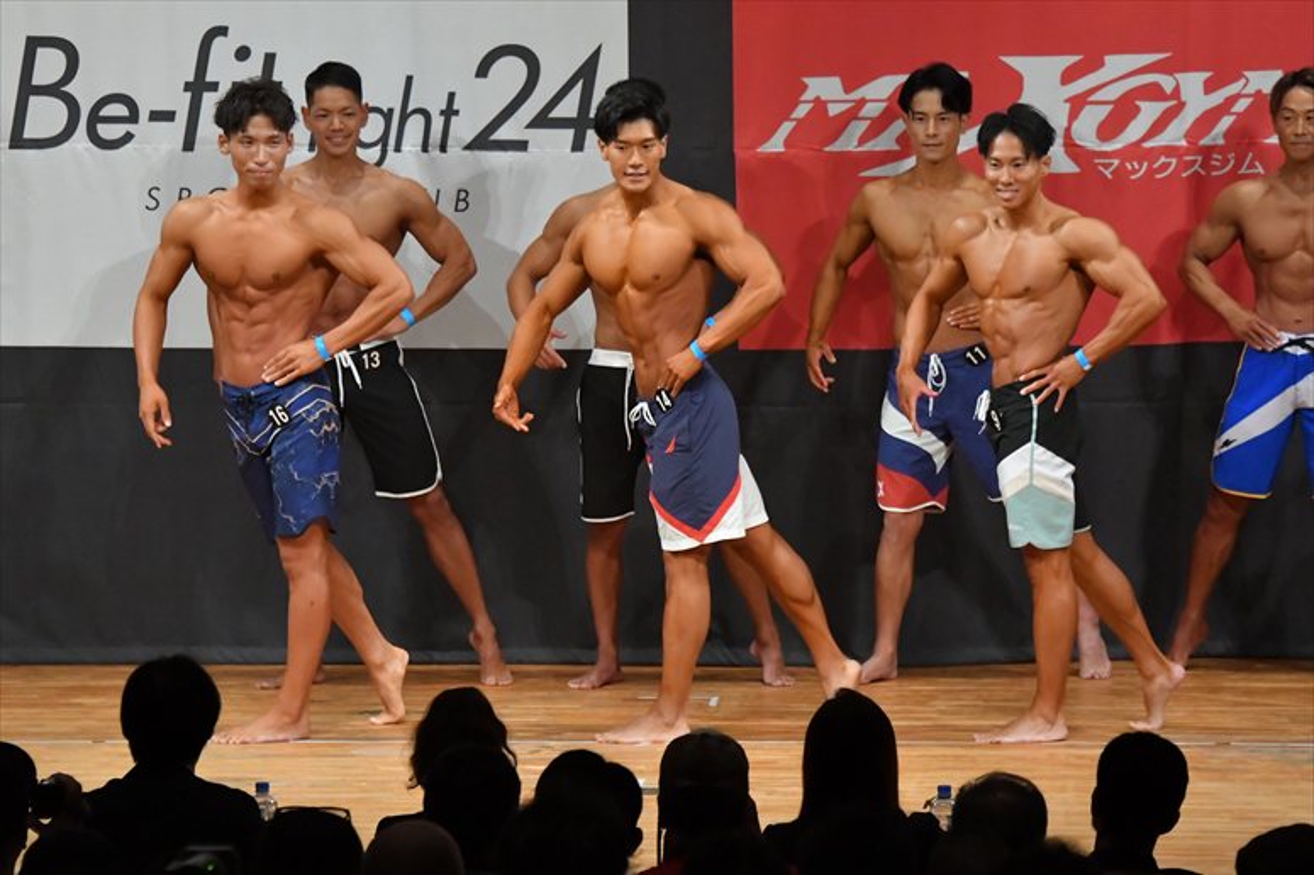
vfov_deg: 5.7
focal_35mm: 240
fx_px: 8756
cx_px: 657
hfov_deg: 8.6
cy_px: 438
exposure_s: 1/400
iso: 7200
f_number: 5.6
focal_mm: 160
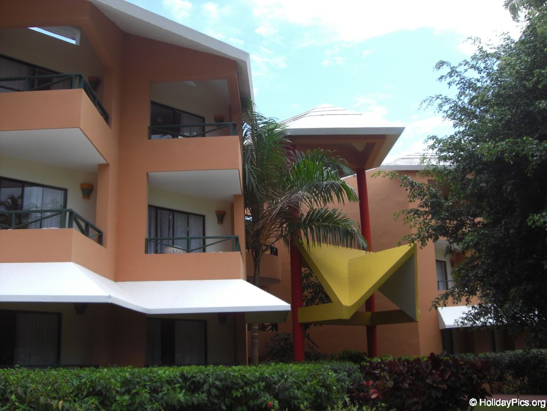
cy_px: 206
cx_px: 274
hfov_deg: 49.0
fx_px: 600
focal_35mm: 38
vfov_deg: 37.7
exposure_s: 1/250
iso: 64
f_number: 2.7
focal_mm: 6.2
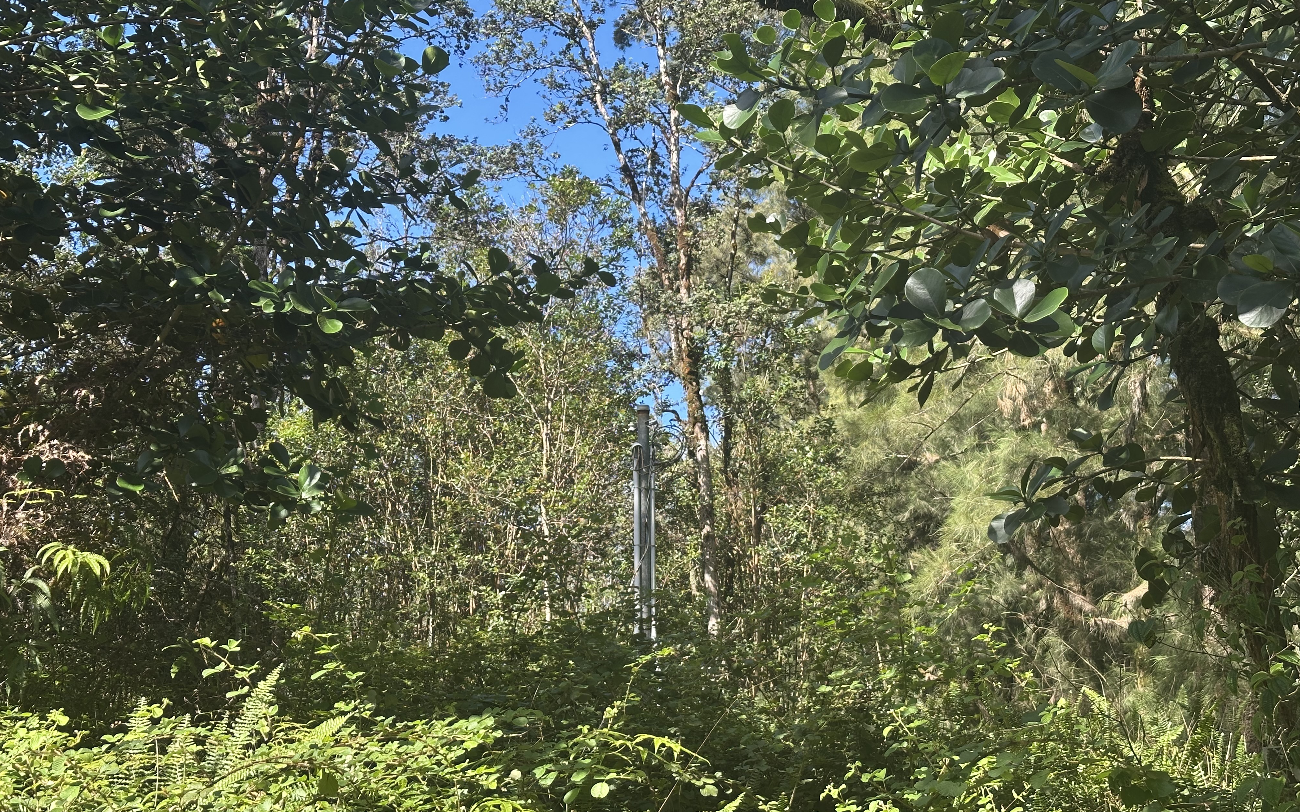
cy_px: 405
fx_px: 1807
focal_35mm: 51
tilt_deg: +13.0
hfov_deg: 39.6
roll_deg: +0.0
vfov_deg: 25.3
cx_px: 649
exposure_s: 1/734
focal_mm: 6.86
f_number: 1.78
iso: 64
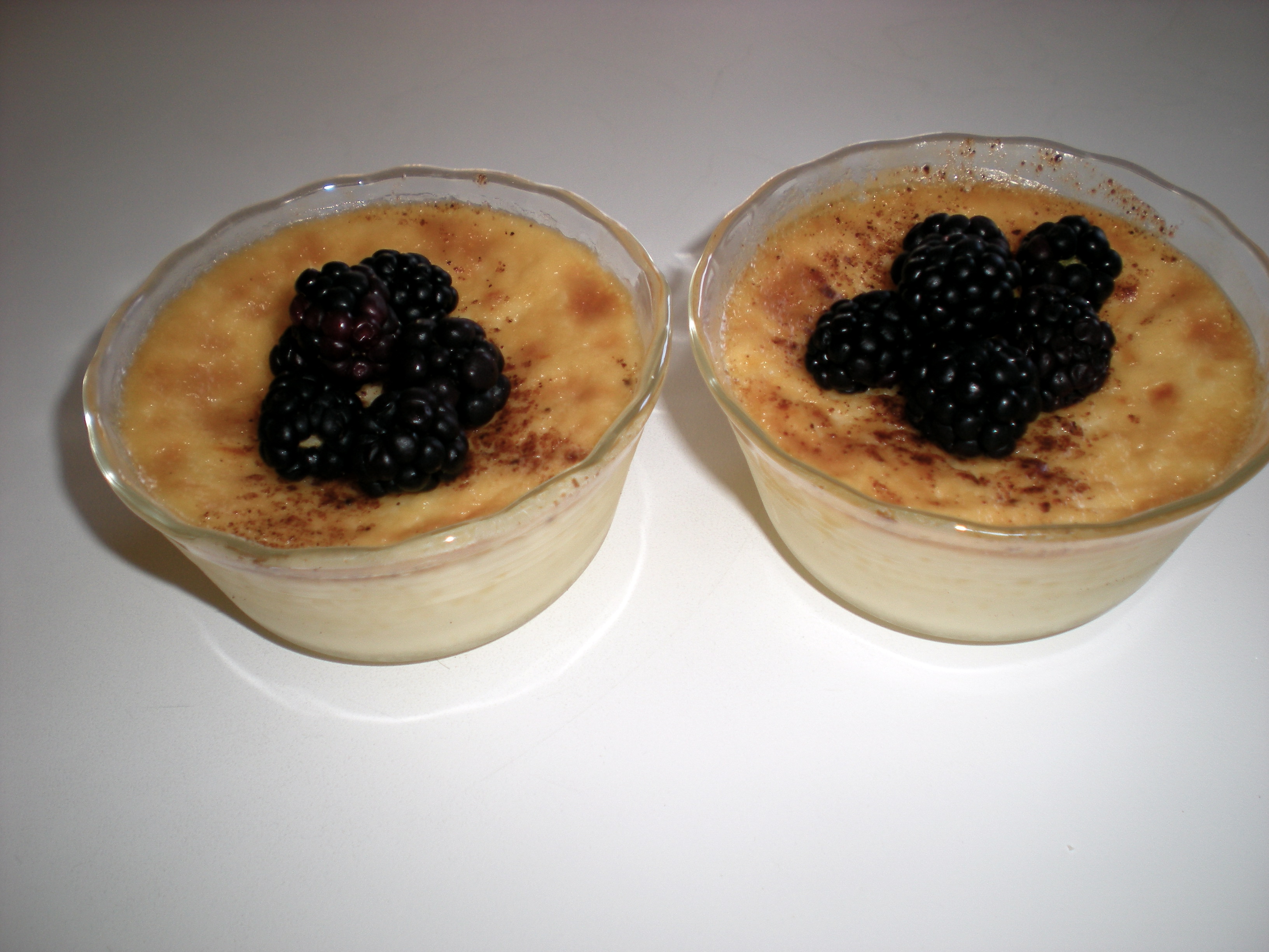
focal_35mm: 38
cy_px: 476
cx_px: 634
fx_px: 1393
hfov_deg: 49.0
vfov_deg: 37.7
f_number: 3.1
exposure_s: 1/30
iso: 64
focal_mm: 6.3
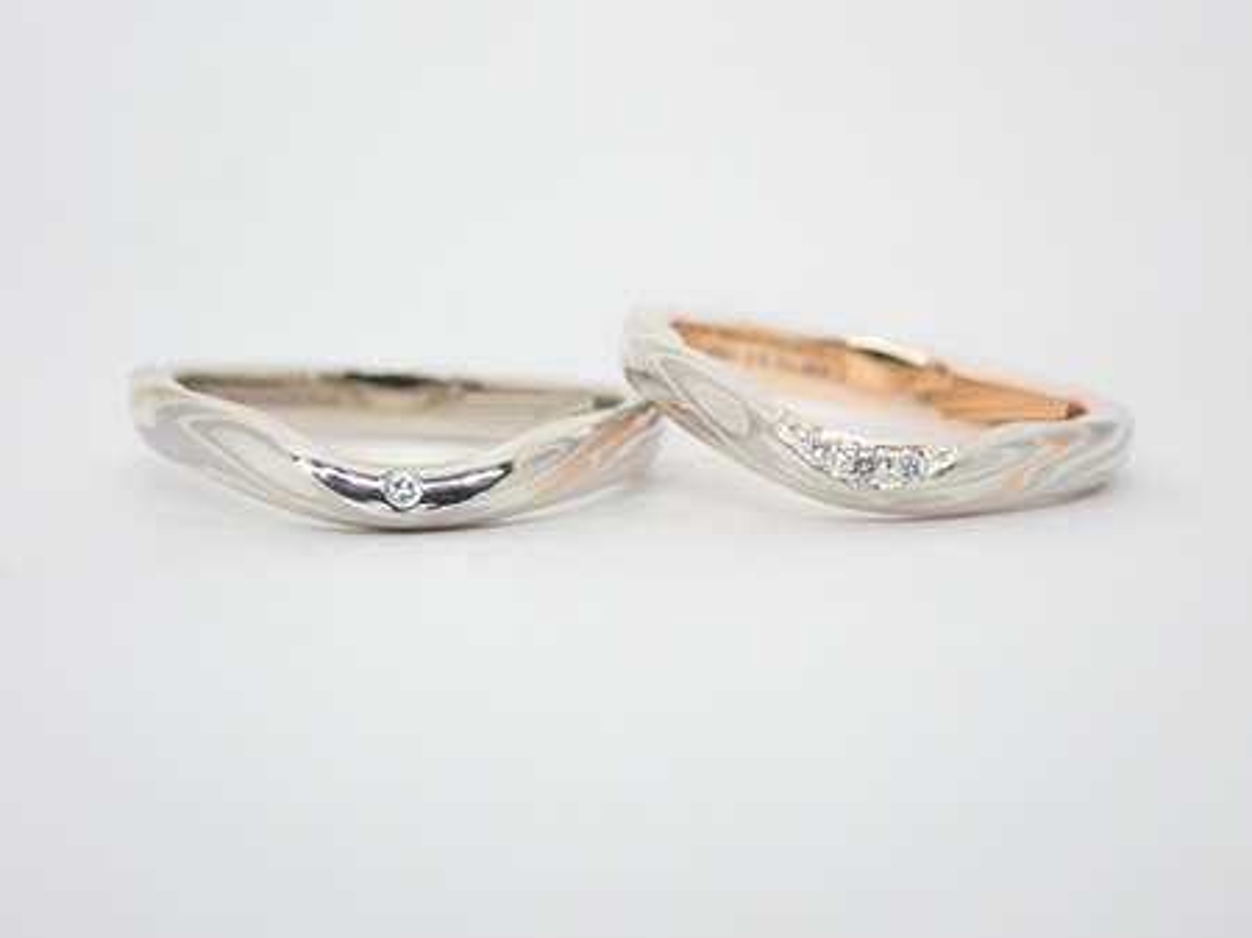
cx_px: 626
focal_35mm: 82
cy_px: 469
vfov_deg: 18.0
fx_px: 2964
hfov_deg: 23.8
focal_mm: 14.62
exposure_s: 1/100
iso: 200
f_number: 4.3
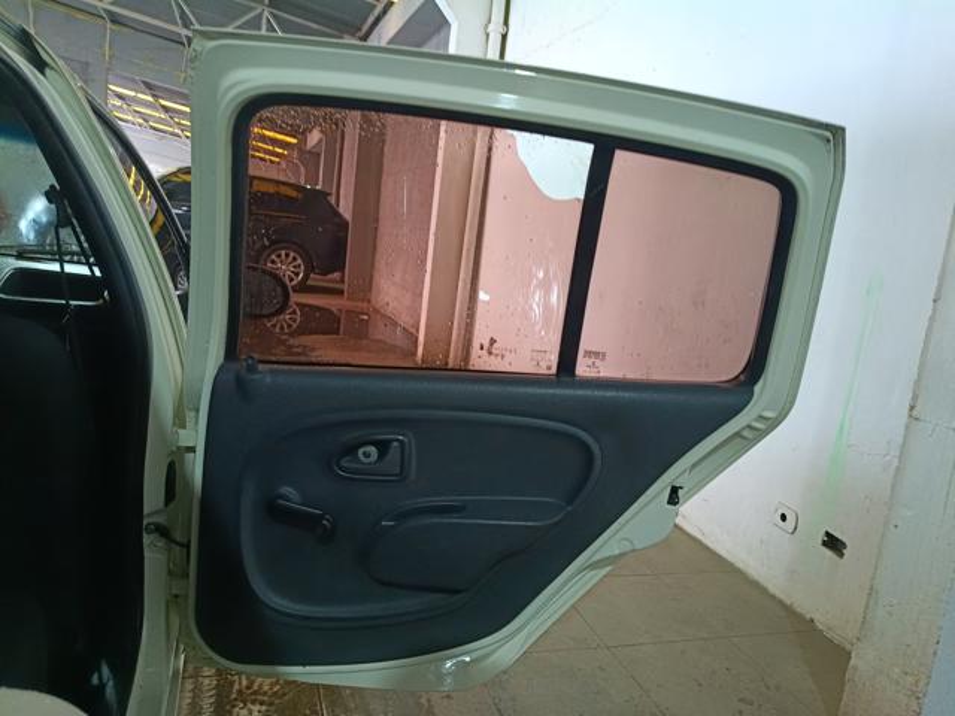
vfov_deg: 53.1
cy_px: 358
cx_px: 478
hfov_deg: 67.3
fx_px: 717
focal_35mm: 26
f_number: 1.8
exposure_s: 1/60.1
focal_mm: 4.81
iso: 943
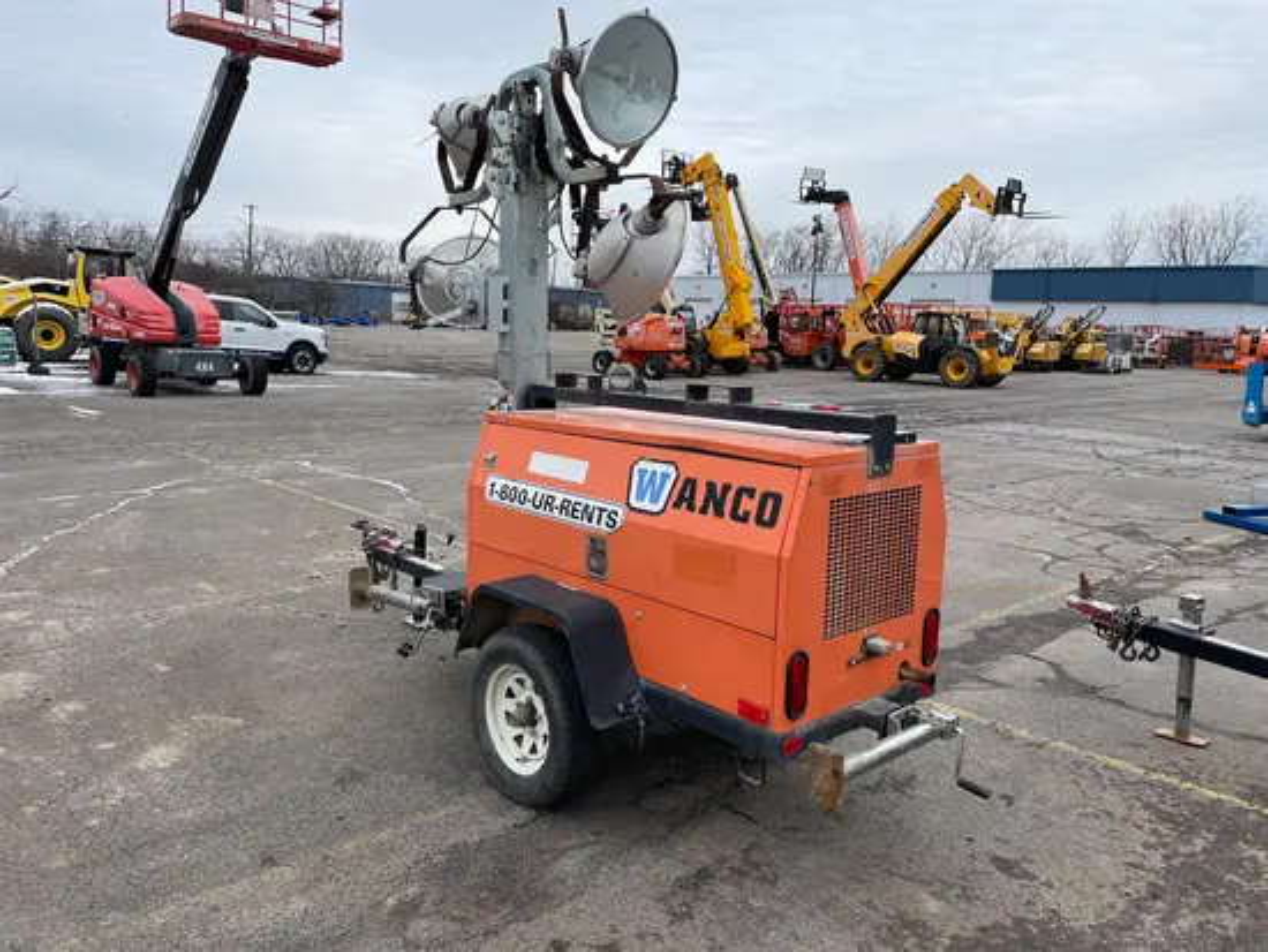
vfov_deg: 53.1
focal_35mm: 26
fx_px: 953
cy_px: 476
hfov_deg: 67.3
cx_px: 634
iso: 32
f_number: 1.6
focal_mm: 4.2
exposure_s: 1/515
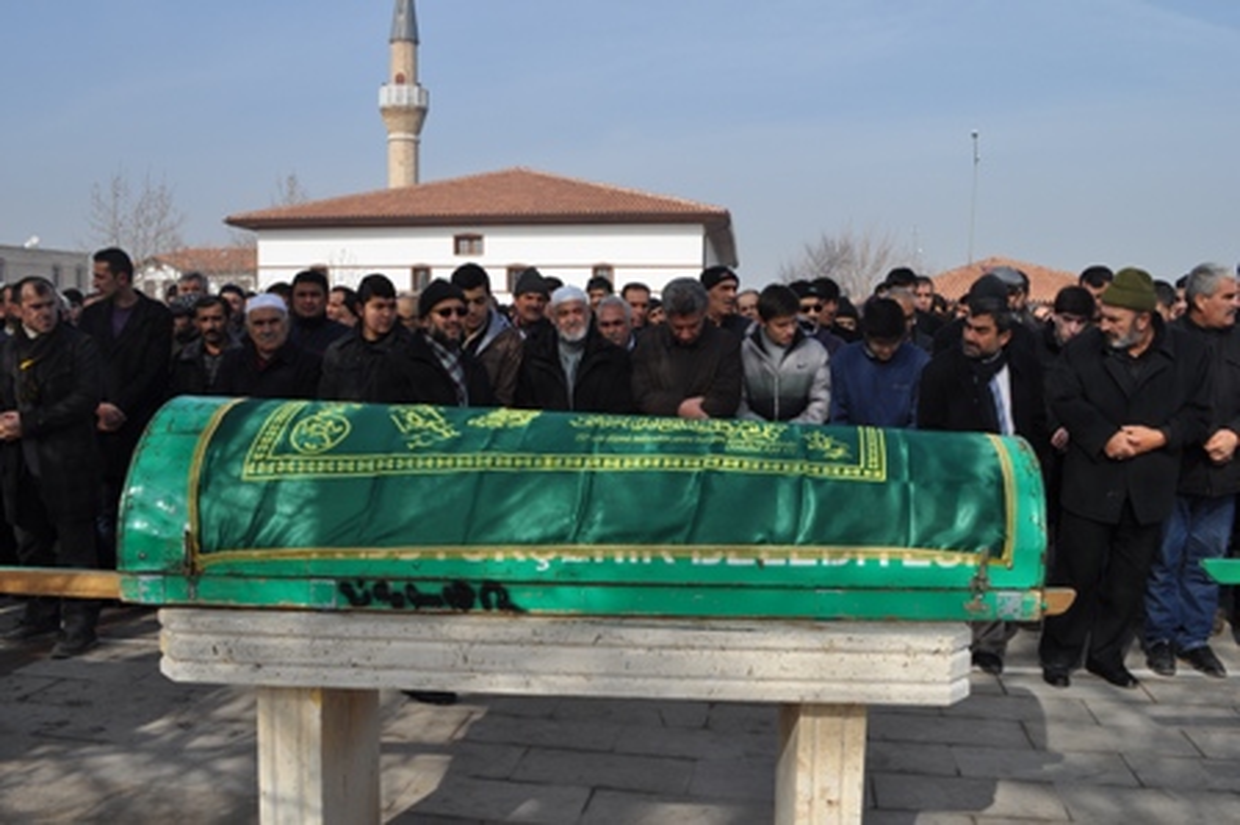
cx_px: 620
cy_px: 412
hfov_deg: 57.3
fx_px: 1136
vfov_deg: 39.9
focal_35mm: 33
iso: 200
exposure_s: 1/400
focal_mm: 22
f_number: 10
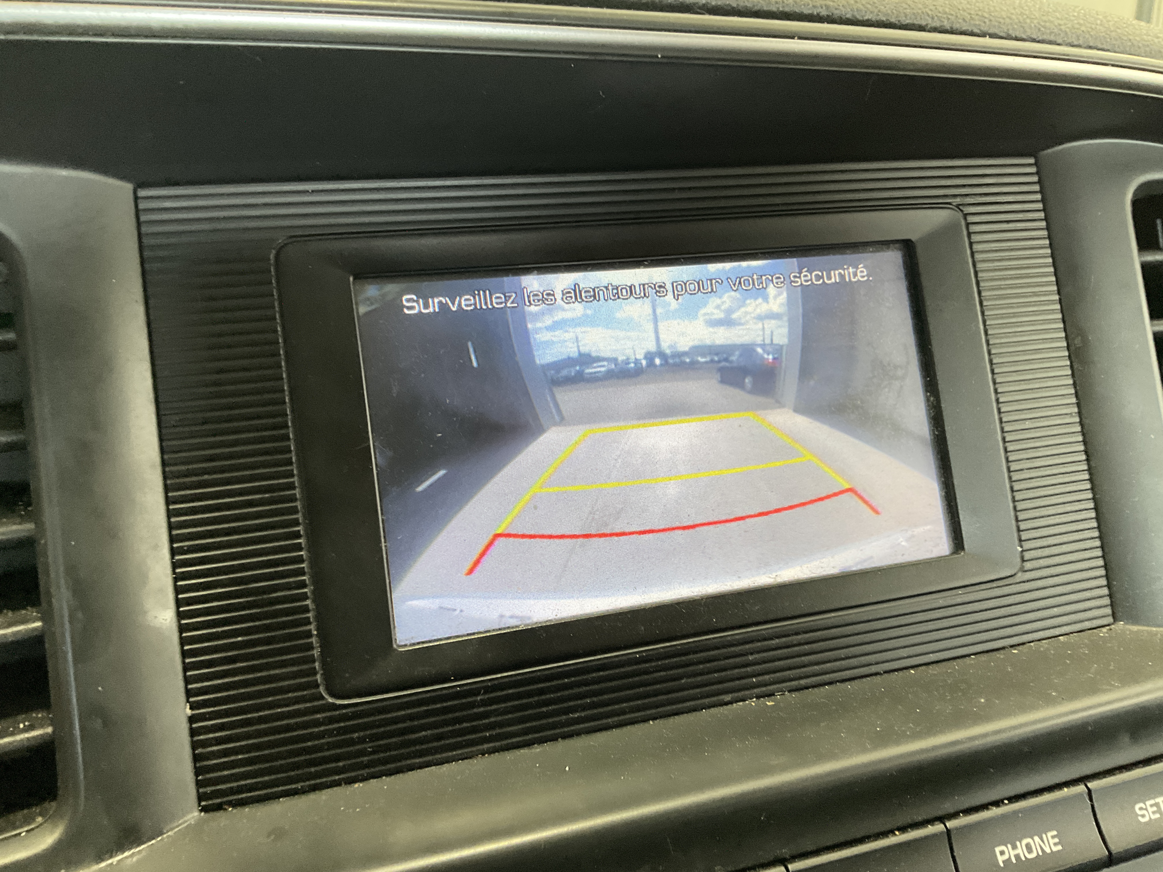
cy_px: 436
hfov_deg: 61.7
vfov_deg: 48.2
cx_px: 582
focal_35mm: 29
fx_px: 974
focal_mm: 3
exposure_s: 1/60
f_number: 1.8
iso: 80
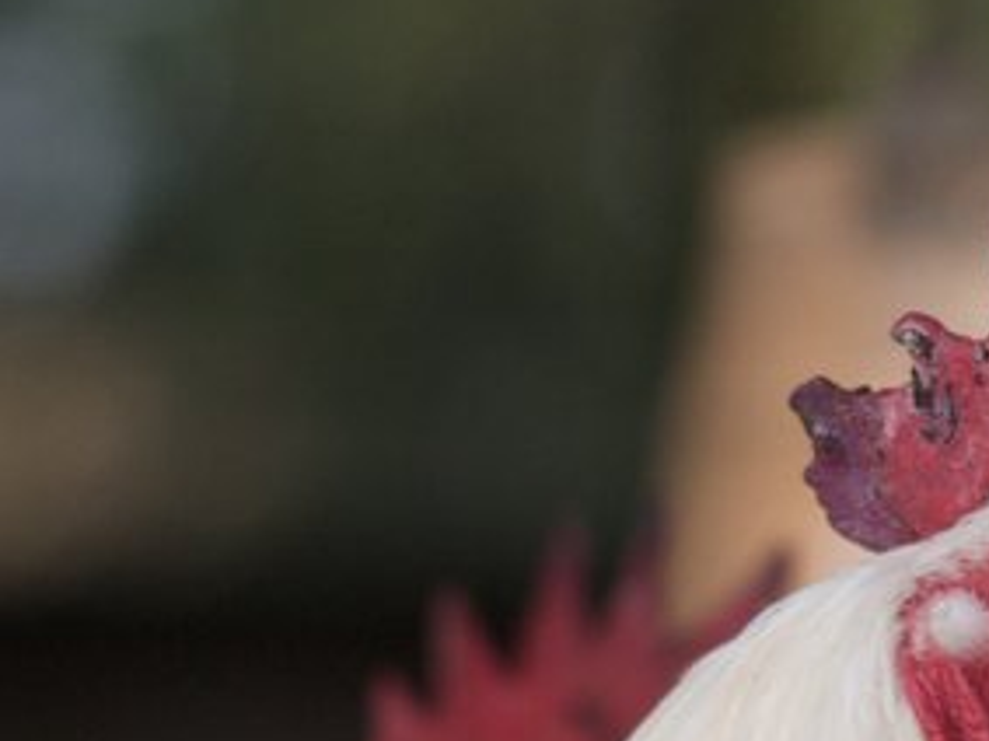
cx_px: 524
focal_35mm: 757
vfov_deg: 2.0
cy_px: 1043
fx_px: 21611
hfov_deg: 2.6
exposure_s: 1/500
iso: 400
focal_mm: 145
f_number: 2.8
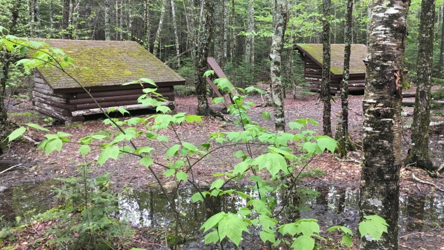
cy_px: 115
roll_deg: +0.5
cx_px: 236
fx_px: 412
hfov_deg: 56.6
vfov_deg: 33.7
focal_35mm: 35
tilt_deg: -8.6
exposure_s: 1/30
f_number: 2.2
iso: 32
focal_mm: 4.15
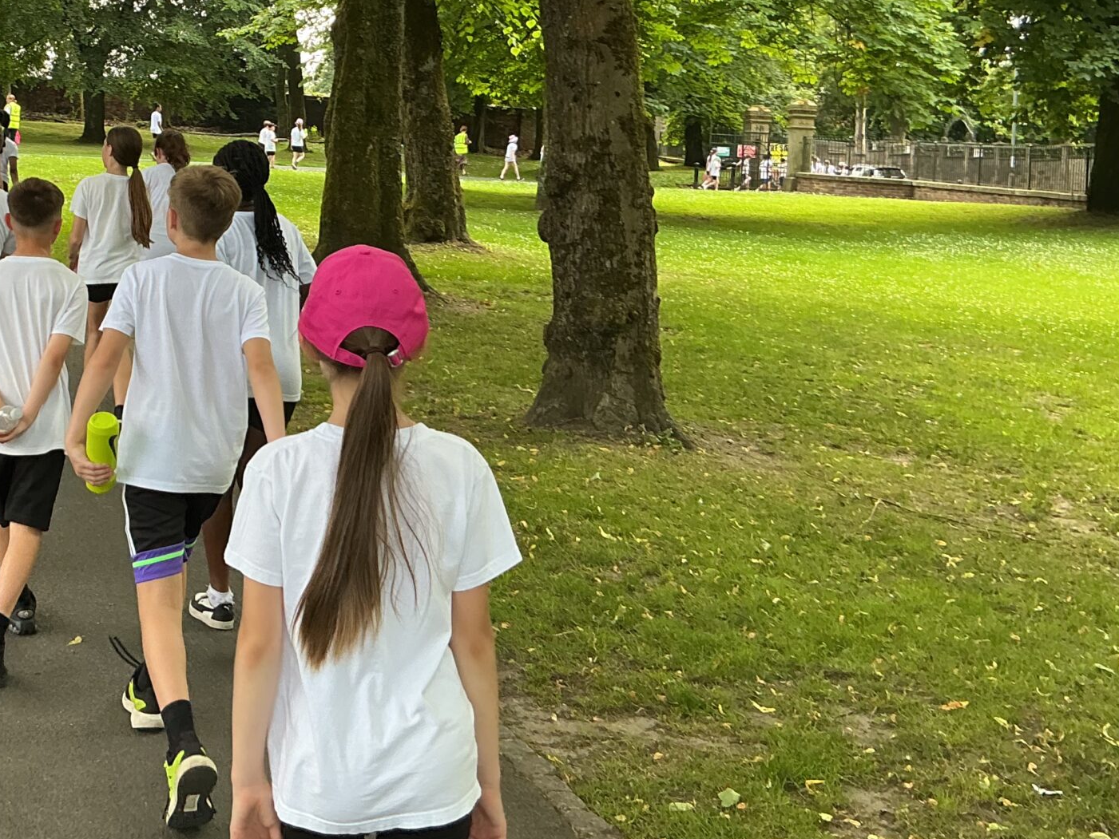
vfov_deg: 27.0
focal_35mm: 53
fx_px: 1713
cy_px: 161
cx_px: 248
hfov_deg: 35.2
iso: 20
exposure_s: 1/120
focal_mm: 3
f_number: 1.8
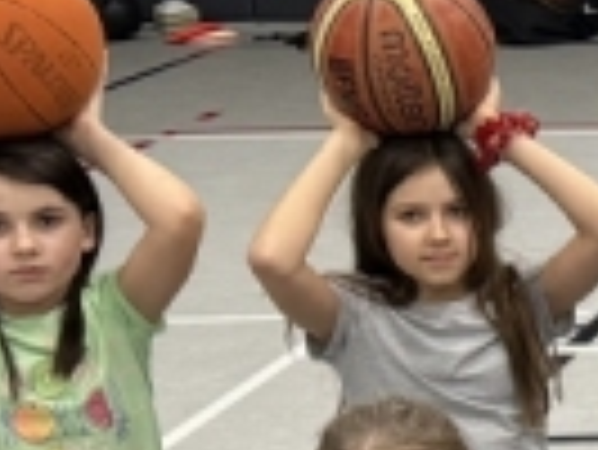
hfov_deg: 11.1
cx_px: 1529
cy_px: 320
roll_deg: -0.9
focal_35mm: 144
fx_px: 2490
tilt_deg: -14.3
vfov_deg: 10.3
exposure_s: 1/100
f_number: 1.78
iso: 200
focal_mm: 6.86
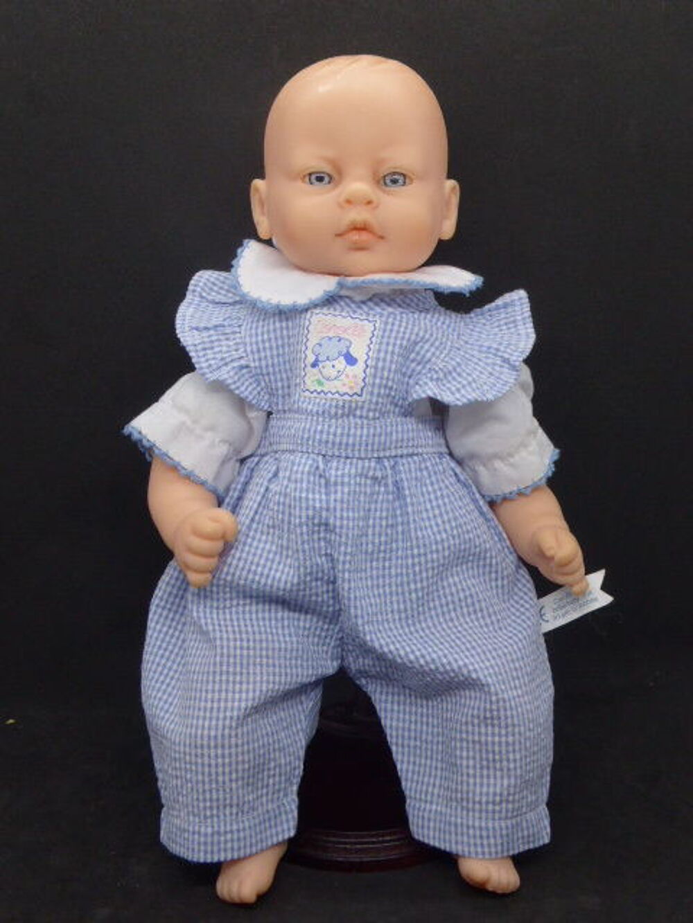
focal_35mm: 40
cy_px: 462
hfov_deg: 36.0
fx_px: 1068
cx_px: 346
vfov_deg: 46.8
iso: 200
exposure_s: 1/60
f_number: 3.9
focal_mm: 6.9
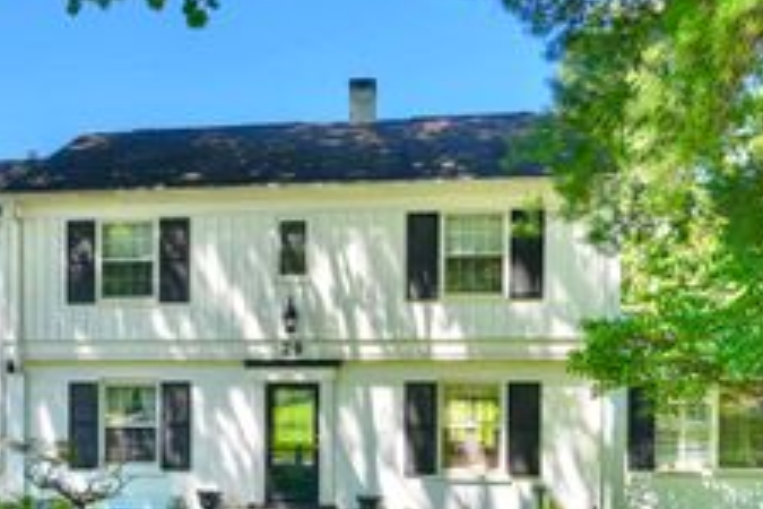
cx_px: 275
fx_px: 848
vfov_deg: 32.2
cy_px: 429
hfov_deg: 47.9
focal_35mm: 40
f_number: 10
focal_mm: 18
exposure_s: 1/10
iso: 100
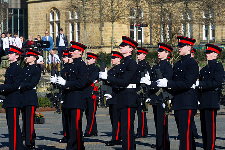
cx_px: 114
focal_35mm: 205
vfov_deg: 6.7
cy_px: 75
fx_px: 1283
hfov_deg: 10.0
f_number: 11
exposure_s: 1/400
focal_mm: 200
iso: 320
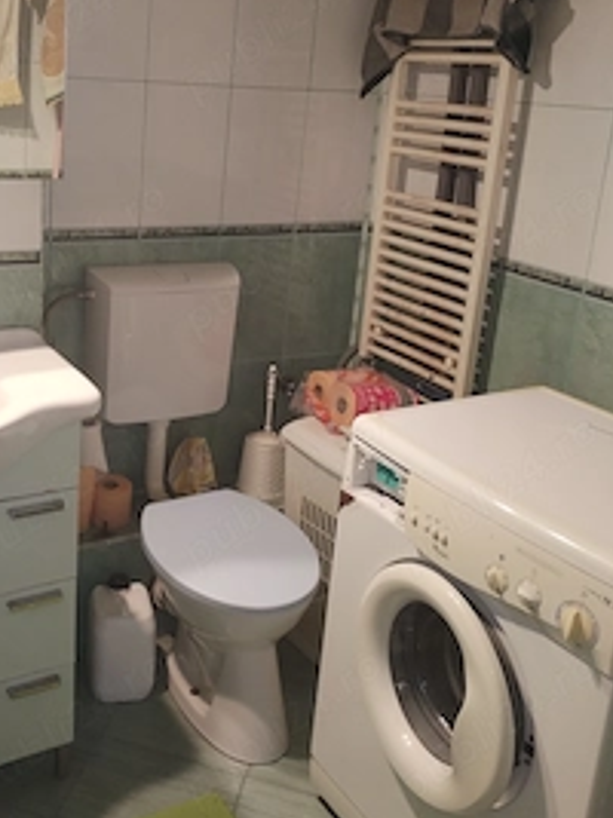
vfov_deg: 47.5
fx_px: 922
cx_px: 175
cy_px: 309
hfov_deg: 36.2
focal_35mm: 39
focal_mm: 4.75
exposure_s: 1/25
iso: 1301
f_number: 1.8
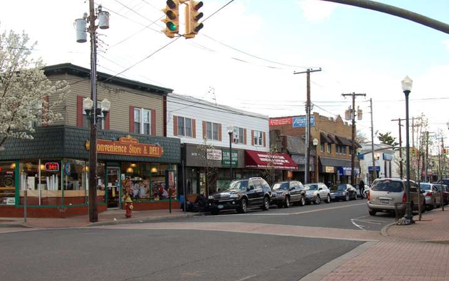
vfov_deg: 29.9
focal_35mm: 43
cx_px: 225
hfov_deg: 46.2
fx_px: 526
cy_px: 145
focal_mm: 28
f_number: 11
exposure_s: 1/160
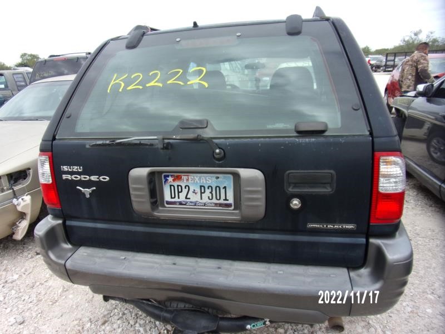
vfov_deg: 56.8
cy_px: 167
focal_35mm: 24
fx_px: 309
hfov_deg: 71.6
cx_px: 222
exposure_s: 1/280
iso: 80
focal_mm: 4.3
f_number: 3.3
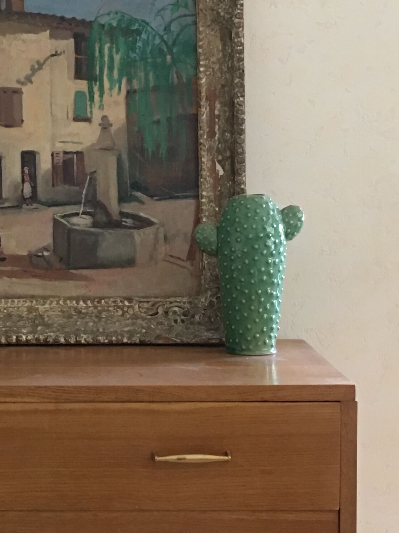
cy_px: 255
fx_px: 1214
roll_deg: +0.2
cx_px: 111
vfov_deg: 24.7
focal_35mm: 79
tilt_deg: -1.6
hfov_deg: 18.6
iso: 100
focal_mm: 4.15
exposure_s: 1/8
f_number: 2.2
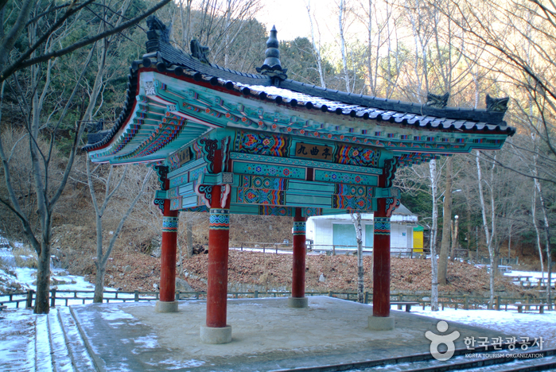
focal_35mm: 30
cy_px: 186
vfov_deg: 43.7
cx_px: 278
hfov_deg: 61.9
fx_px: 464
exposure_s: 1/60
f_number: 2.8
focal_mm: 20
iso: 160
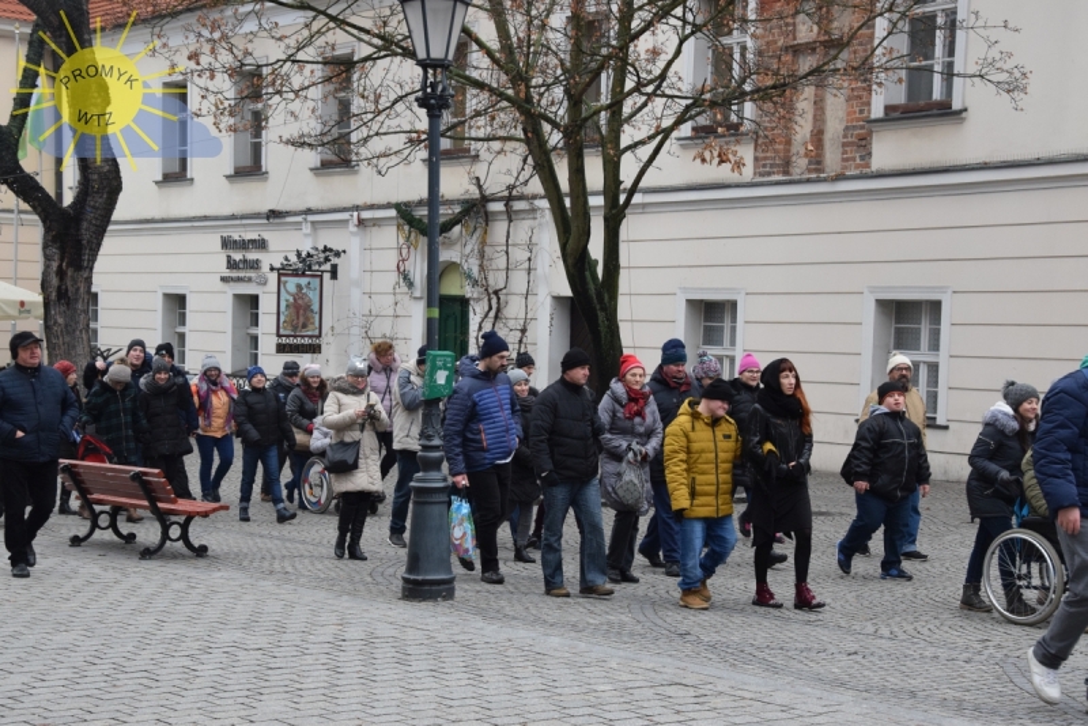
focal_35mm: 63
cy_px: 363
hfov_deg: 31.9
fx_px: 1905
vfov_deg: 21.6
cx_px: 544
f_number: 8
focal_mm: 42
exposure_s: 1/250
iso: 1600
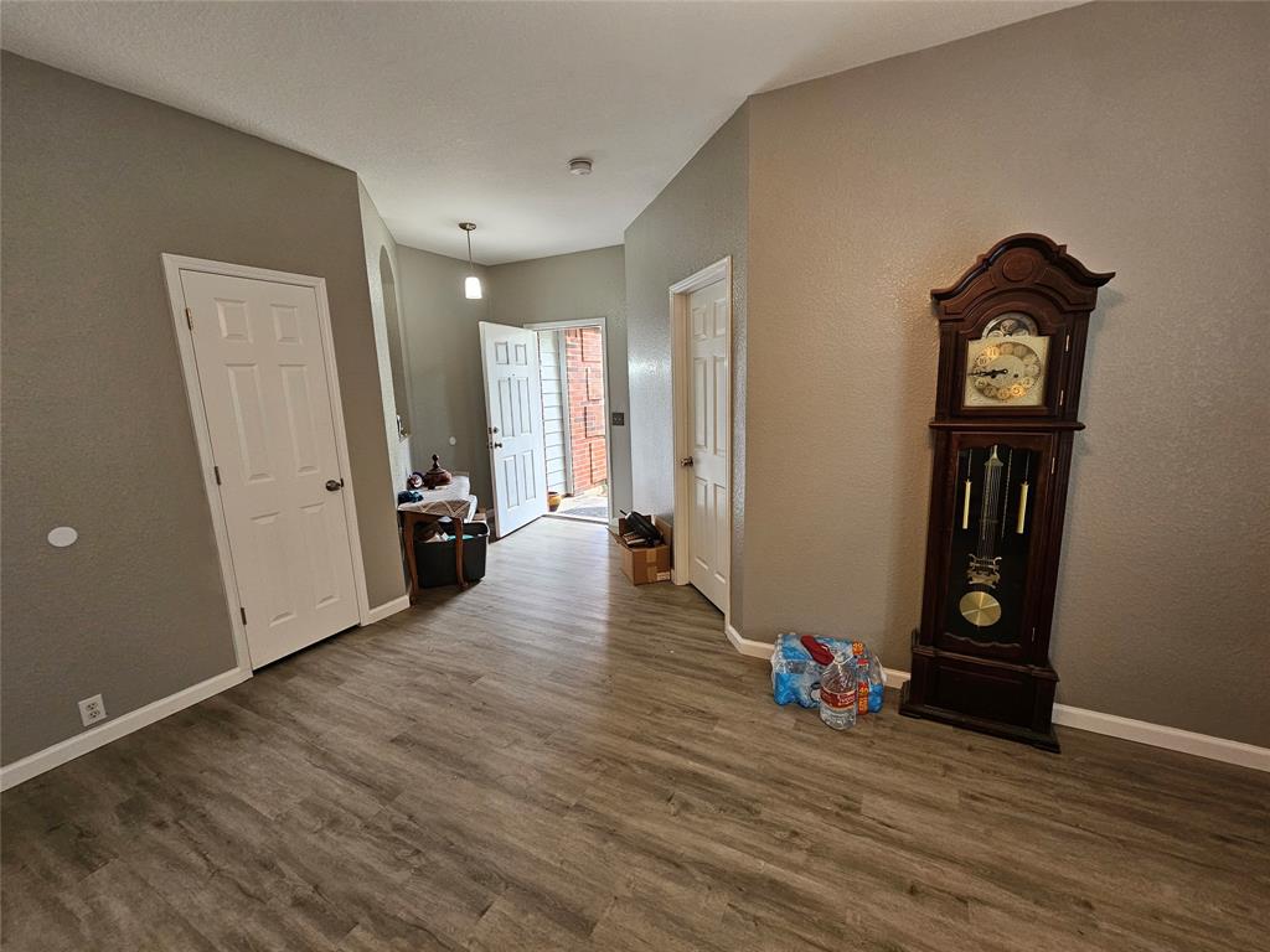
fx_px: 477
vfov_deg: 89.9
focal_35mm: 13
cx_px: 635
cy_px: 476
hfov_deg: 106.2
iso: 200
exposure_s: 1/60
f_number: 2.2
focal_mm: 2.2
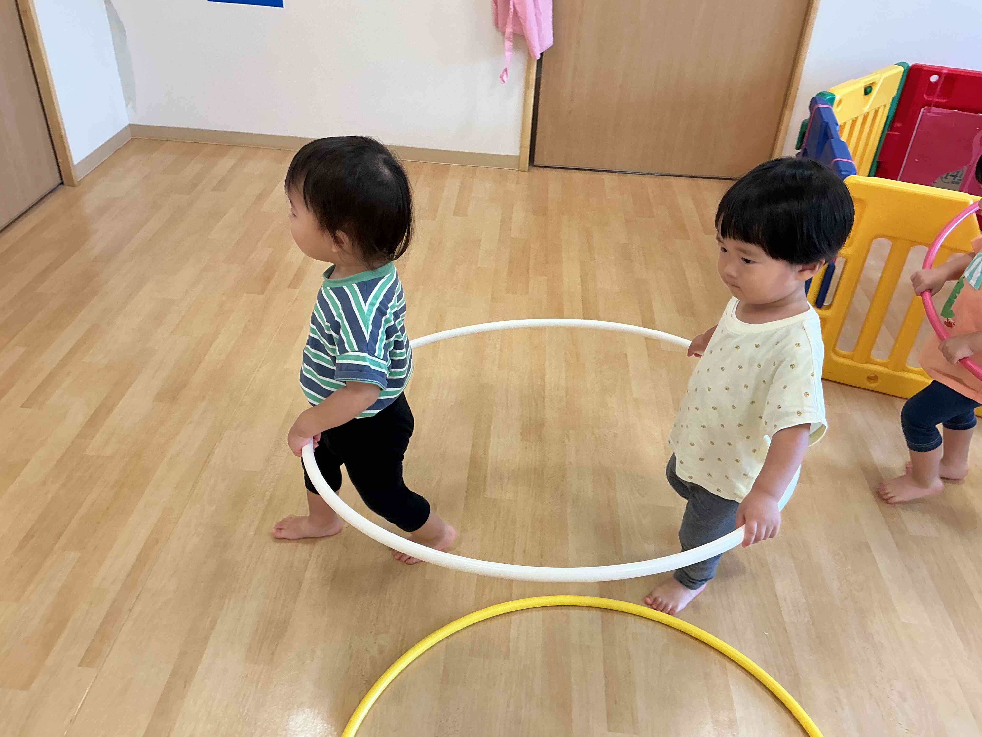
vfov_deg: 48.2
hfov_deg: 61.7
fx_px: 823
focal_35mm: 29
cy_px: 368
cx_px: 491
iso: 40
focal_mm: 3
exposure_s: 1/120
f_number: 1.8
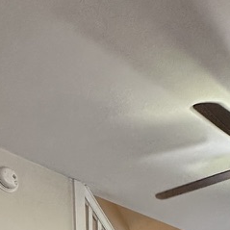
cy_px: 383
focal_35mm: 53
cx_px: 210
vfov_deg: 22.9
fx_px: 398
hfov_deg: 30.7
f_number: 2.2
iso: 250
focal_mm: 2.22
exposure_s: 1/60
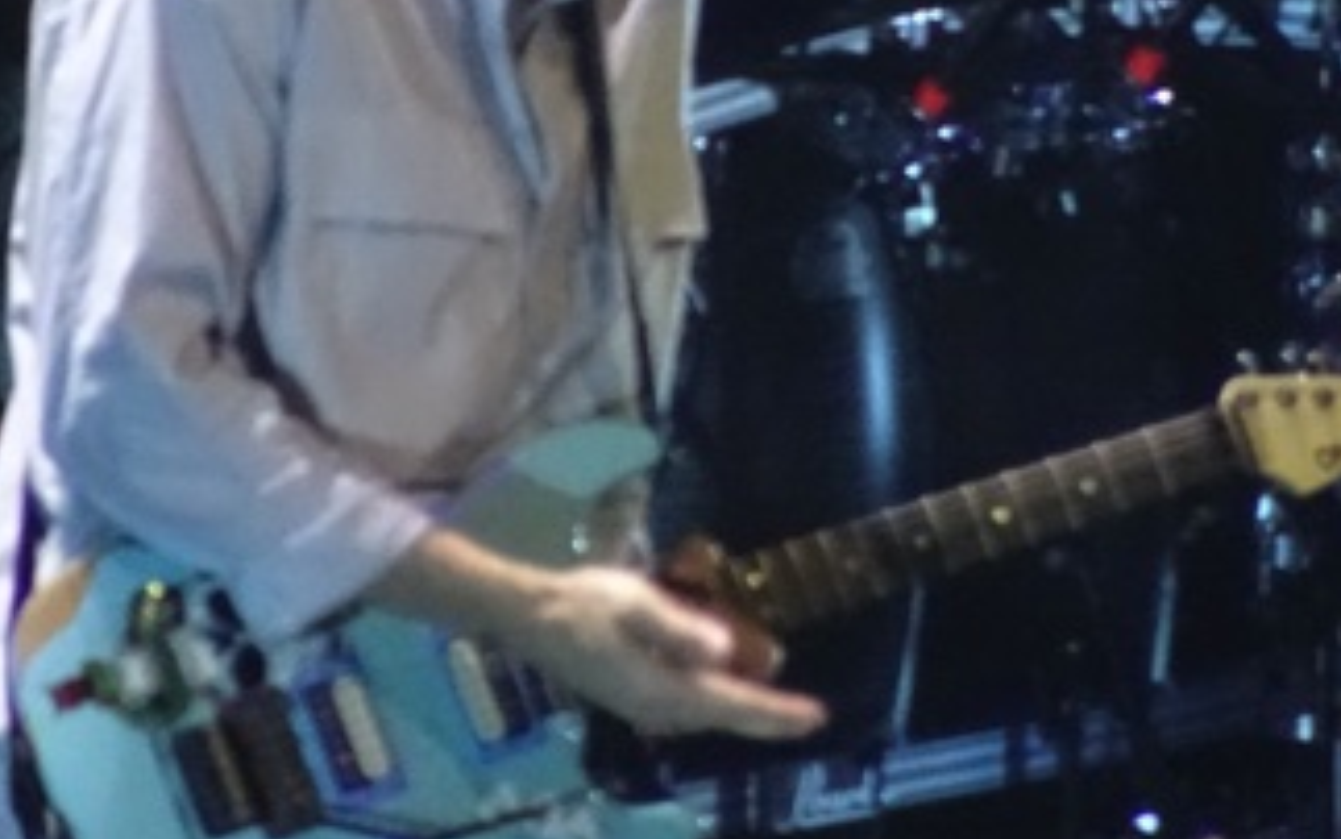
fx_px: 55451
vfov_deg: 0.9
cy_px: 104
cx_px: 668
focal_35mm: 1517
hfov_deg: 1.4
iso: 1600
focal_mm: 121.49
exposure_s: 1/100
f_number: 6.3
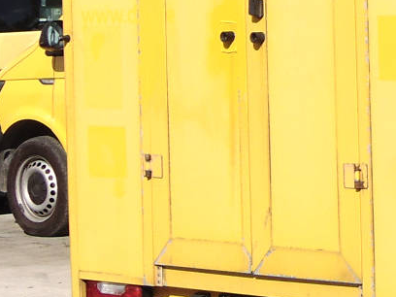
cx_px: 617
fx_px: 2242
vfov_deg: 7.5
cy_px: -11
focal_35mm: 196
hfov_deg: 9.8
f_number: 9
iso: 80
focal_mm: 9
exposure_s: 1/320
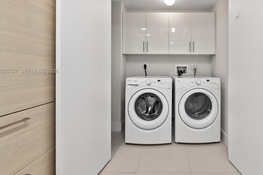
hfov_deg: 79.6
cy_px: 71
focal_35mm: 21
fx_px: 153
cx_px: 165
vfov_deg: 59.1
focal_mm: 10.5
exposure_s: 3.2
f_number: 9
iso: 100
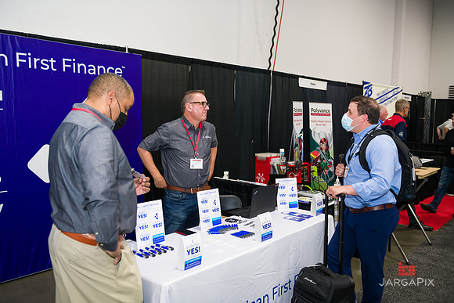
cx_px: 227
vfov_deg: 41.1
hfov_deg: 58.7
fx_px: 404
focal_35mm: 32
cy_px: 152
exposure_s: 1/125
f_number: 3.2
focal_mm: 32
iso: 1000
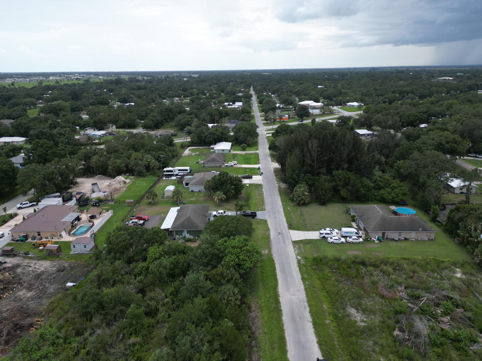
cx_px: 241
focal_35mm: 24
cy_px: 180
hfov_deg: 71.6
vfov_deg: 56.8
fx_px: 334
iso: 100
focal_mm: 6.72
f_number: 1.7
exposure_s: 1/1250
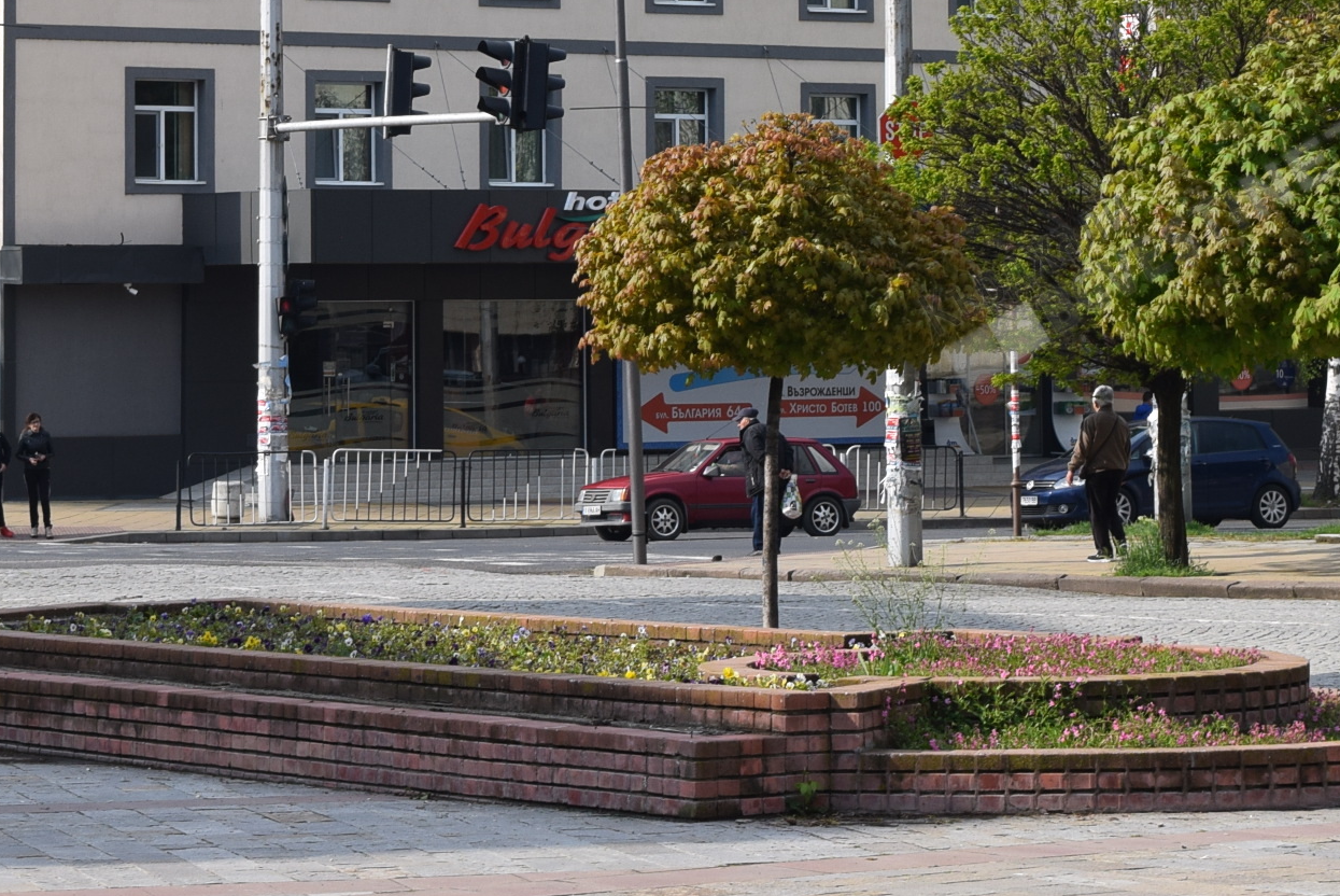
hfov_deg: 15.0
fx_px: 5103
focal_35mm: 137
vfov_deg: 9.9
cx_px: 675
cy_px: -74
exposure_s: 1/400
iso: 200
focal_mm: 38
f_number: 10
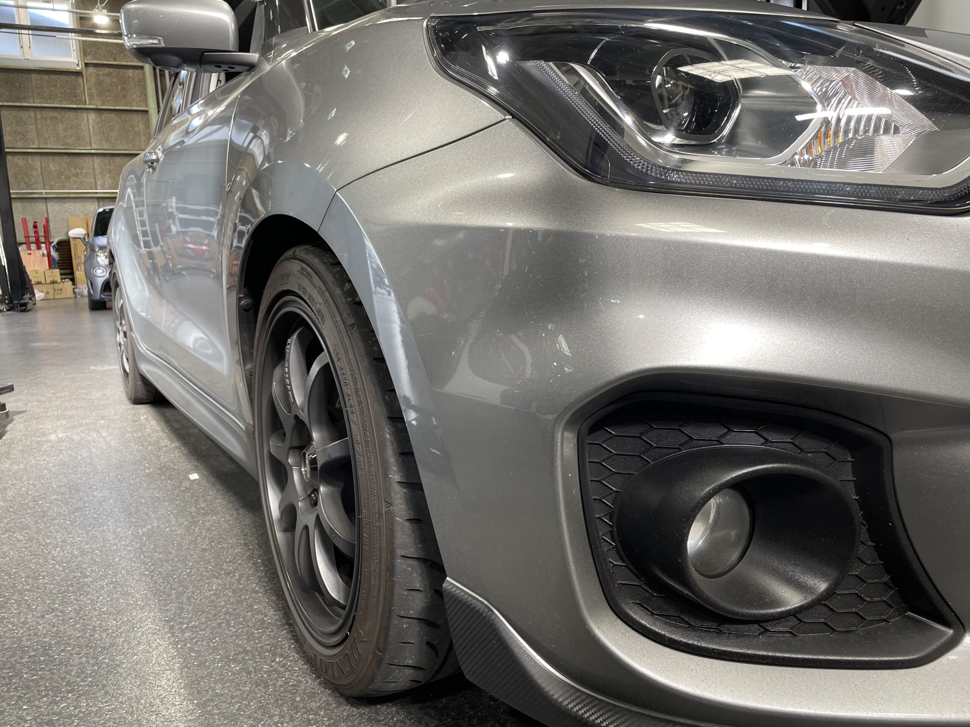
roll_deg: +2.7
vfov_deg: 53.1
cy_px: 364
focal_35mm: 26
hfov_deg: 67.3
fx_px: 729
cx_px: 485
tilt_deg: -8.9
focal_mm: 4.2
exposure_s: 1/100
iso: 100
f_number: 1.6
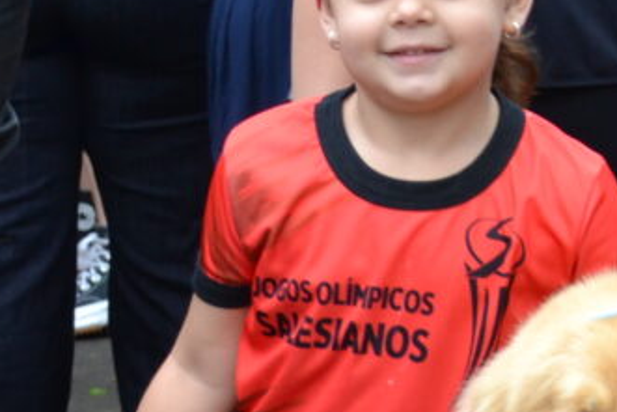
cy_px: -22
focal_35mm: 235
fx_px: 4027
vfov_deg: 5.8
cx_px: 1133
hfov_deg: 8.4
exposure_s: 1/60
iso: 400
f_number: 4
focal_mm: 27
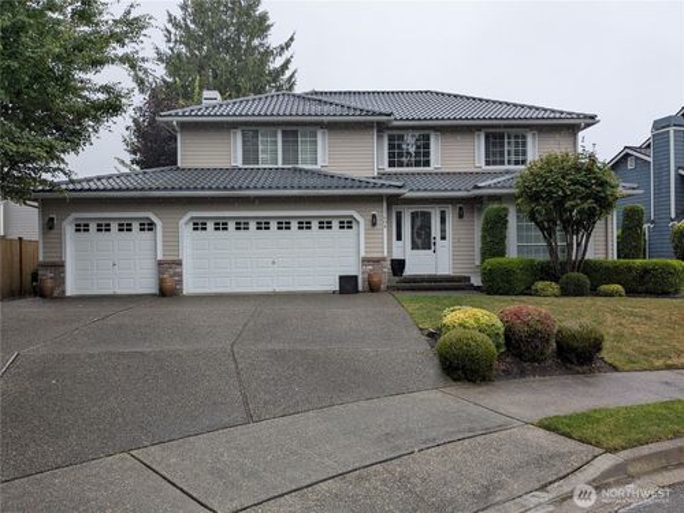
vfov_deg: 51.4
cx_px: 342
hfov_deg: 65.3
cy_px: 256
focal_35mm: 27
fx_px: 534
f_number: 1.73
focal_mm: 4.38
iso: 58
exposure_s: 1/1299
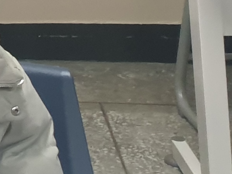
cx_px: -524
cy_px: -236
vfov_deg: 7.9
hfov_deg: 8.7
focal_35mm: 175
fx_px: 1173
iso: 125
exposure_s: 1/60
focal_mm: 4.3
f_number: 2.4
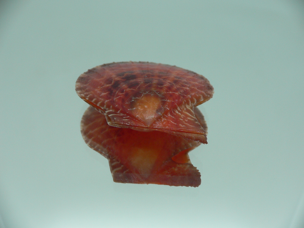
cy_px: 114
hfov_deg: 52.6
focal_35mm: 35
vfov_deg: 40.7
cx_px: 152
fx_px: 307
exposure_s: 1/60
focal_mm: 4.6
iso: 100
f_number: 2.8
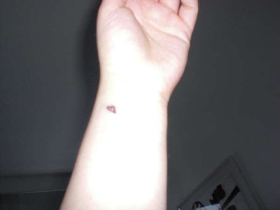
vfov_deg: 37.7
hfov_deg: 49.0
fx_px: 307
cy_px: 105
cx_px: 140
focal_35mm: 38
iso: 200
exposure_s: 1/60
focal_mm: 6.3
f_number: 3.1
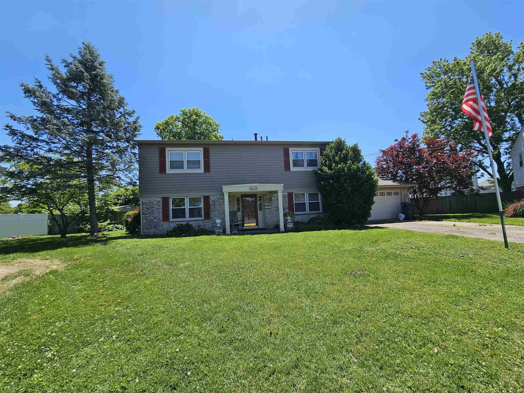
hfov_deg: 106.2
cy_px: 196
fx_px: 197
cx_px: 262
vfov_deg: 89.9
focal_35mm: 13
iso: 50
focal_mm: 2.2
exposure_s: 1/2082
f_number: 2.2
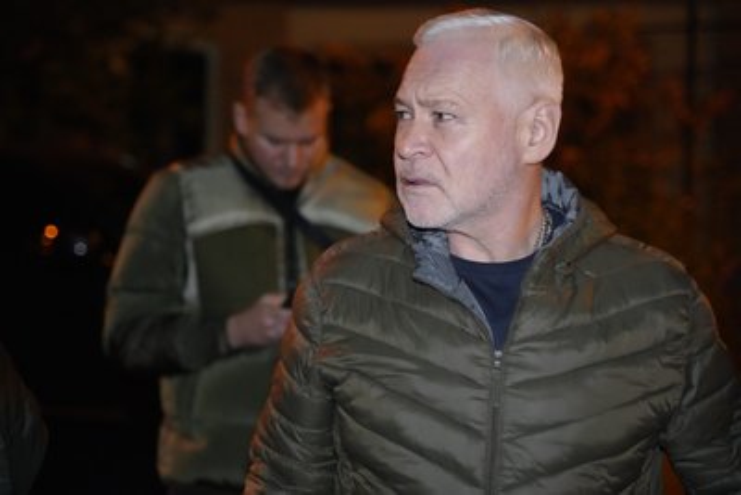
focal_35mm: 63
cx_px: 370
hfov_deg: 31.9
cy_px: 248
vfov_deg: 21.6
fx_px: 1297
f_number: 3.2
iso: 12800
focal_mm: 63
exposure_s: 1/160
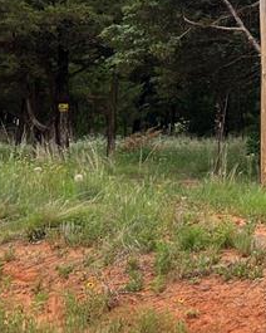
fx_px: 964
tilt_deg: +5.3
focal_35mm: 98
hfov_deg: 14.0
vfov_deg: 19.4
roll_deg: +1.4
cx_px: 471
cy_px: 73
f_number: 1.5
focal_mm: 5.7
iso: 50
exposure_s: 1/1751
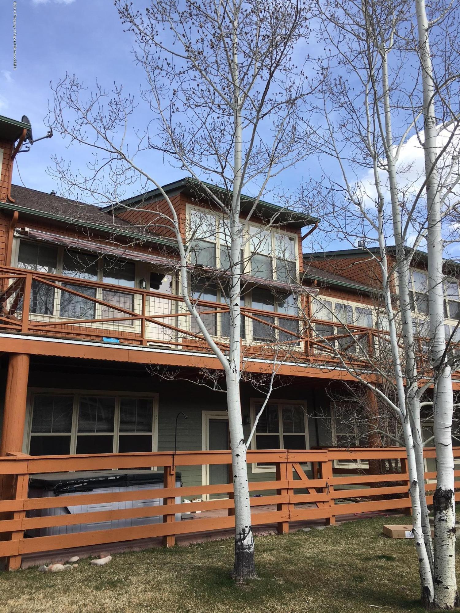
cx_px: 230
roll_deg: +1.2
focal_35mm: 29
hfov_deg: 48.2
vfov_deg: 61.7
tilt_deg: +15.6
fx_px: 514
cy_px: 306
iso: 25
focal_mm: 4.15
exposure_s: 1/699
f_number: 2.2
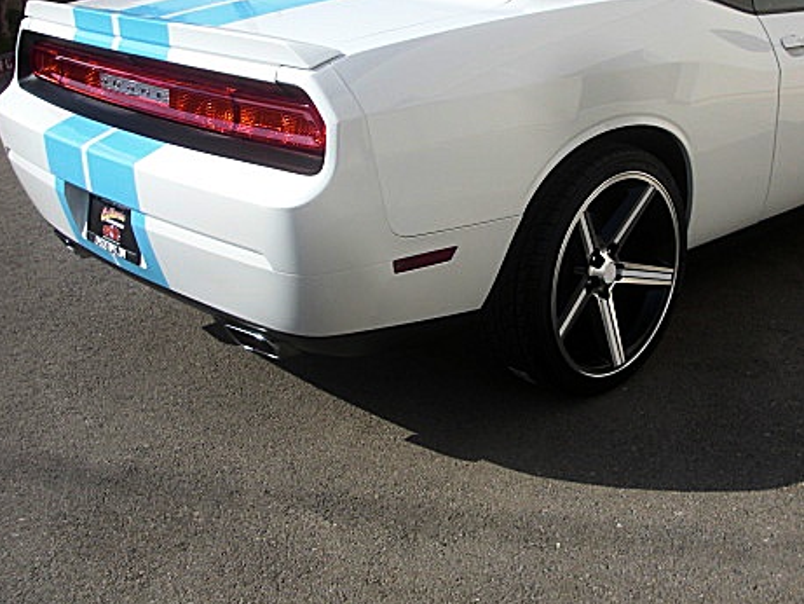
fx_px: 1162
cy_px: 190
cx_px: 490
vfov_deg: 28.9
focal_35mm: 50
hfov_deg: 38.0
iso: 50
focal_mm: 6.3
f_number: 7.9
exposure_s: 1/125
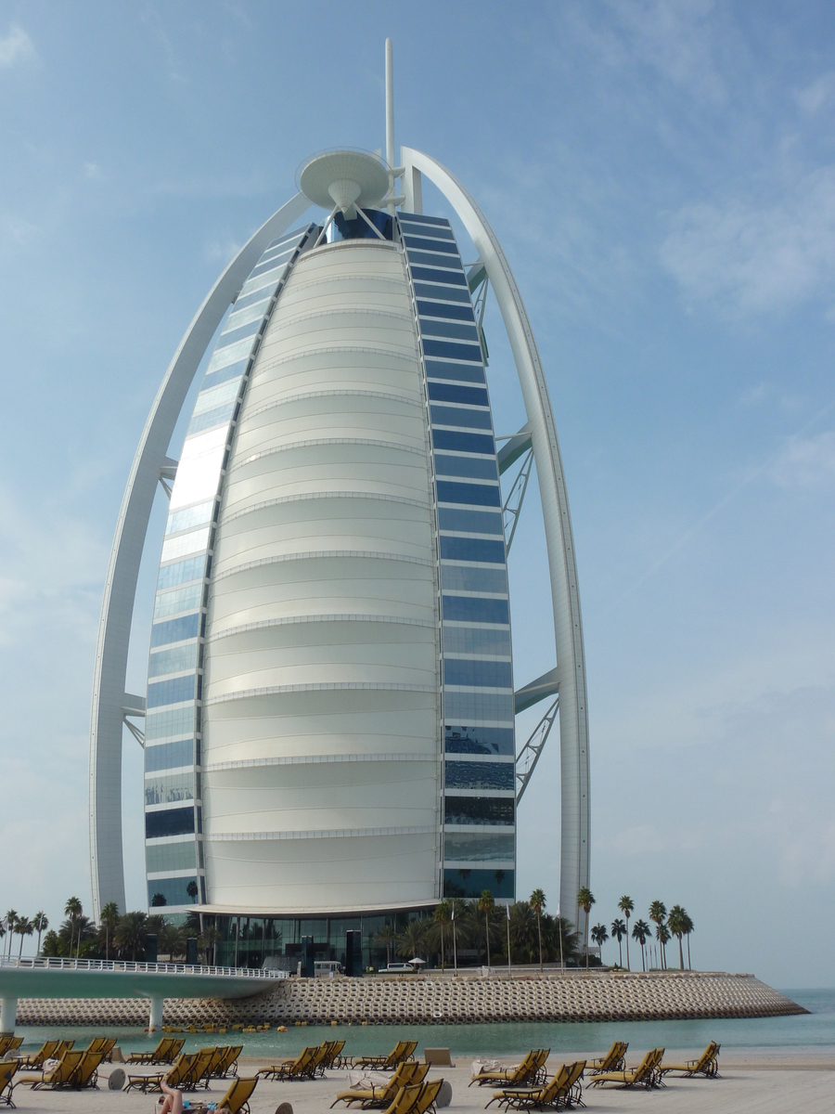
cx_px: 418
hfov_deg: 40.7
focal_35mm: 35
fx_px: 1126
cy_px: 557
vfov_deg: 52.6
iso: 80
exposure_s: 1/500
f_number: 5.6
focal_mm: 5.7
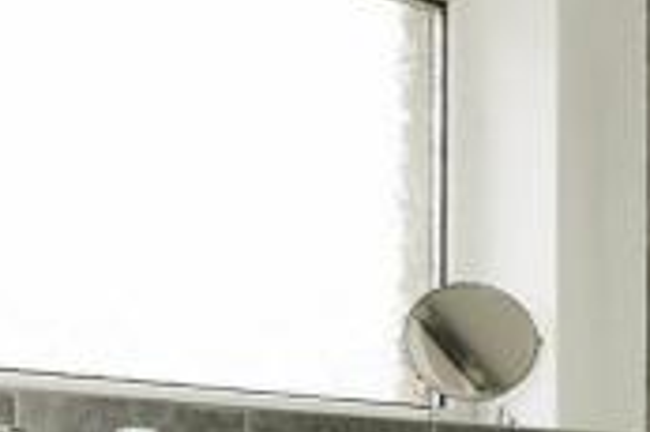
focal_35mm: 83
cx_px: 49
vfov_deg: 15.4
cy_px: 610
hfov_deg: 23.7
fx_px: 1497
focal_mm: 14
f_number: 7.1
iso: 400
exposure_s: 1/40
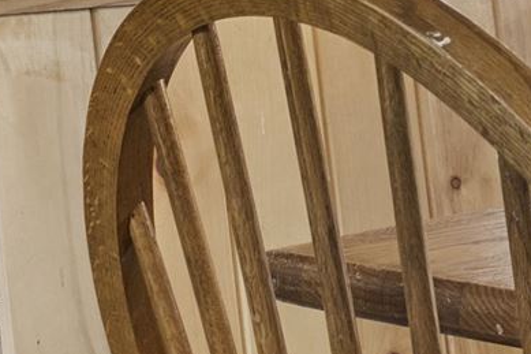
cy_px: -238
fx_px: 2329
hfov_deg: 12.3
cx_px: 811
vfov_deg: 8.4
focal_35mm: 158
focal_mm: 20
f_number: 8
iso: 400
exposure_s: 1/5
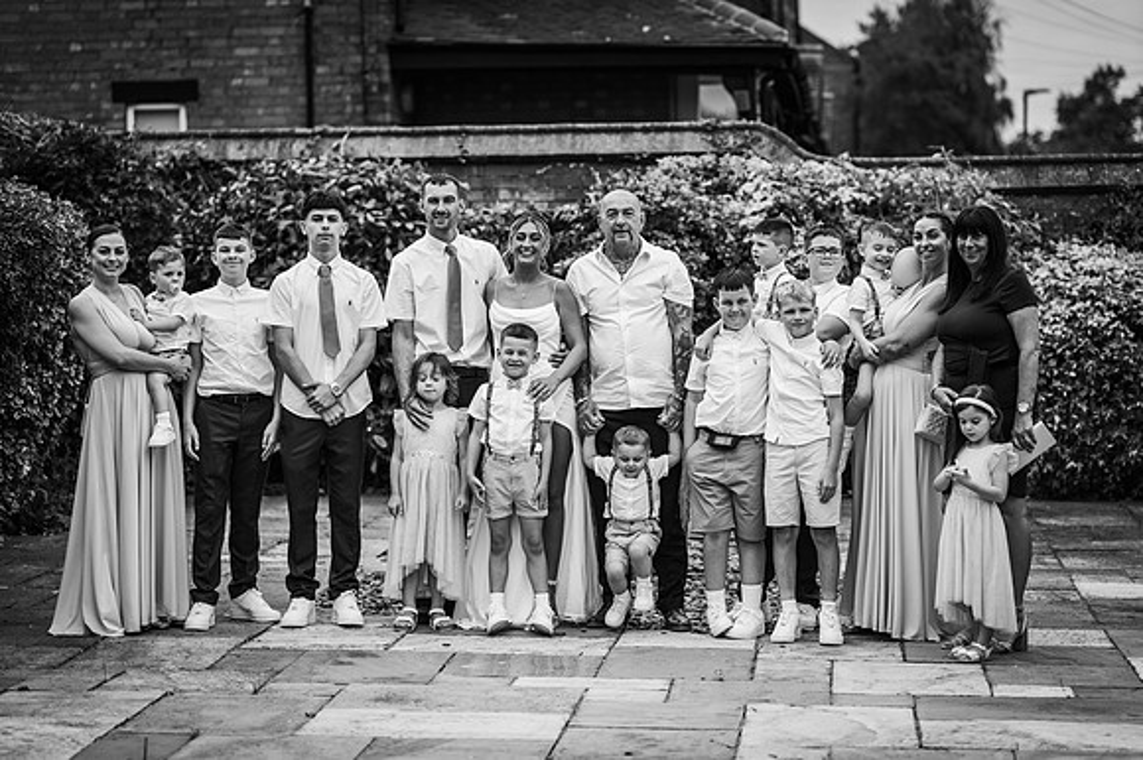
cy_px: 337
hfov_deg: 21.5
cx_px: 636
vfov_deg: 14.4
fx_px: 3003
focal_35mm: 95
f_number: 2.2
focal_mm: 85
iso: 100
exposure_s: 1/1250
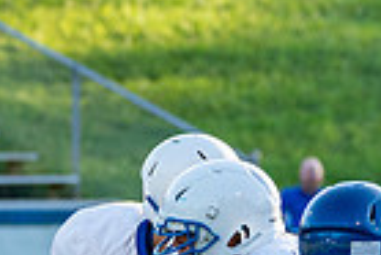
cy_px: 314
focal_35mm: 976
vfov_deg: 1.4
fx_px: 10340
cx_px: 34
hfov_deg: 2.1
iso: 800
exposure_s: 1/1000
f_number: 5.6
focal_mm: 192
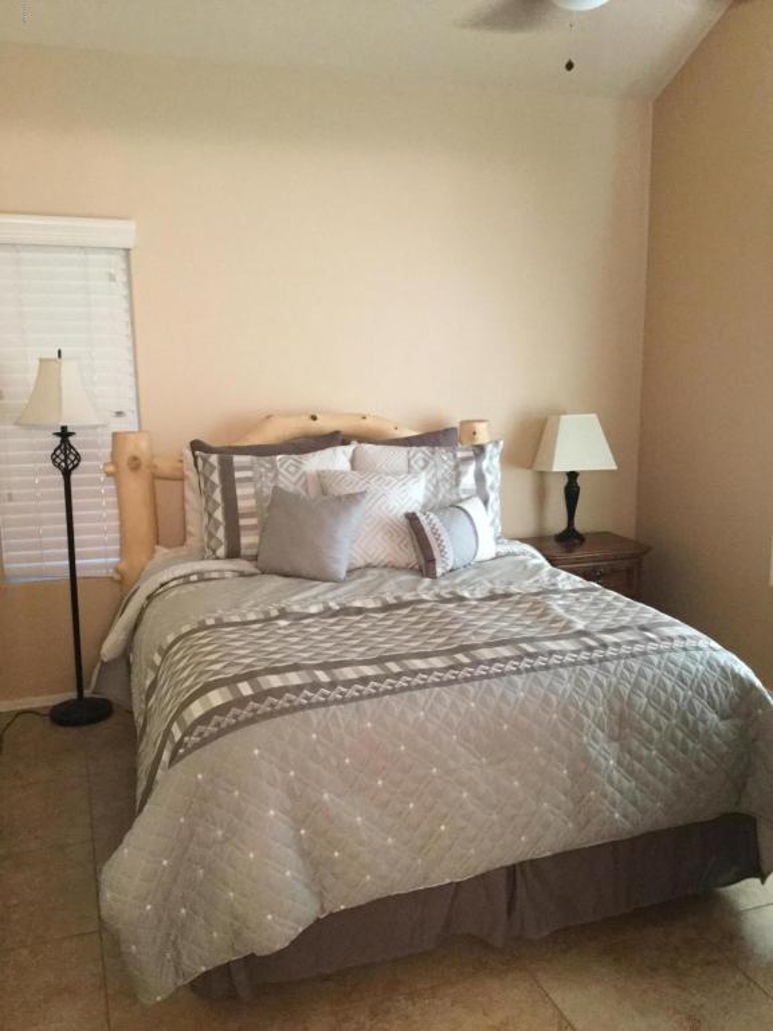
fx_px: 923
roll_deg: +0.8
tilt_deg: -11.9
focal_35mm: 31
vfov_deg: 58.4
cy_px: 516
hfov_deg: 45.4
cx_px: 386
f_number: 2.4
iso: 200
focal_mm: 3.3
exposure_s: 1/20
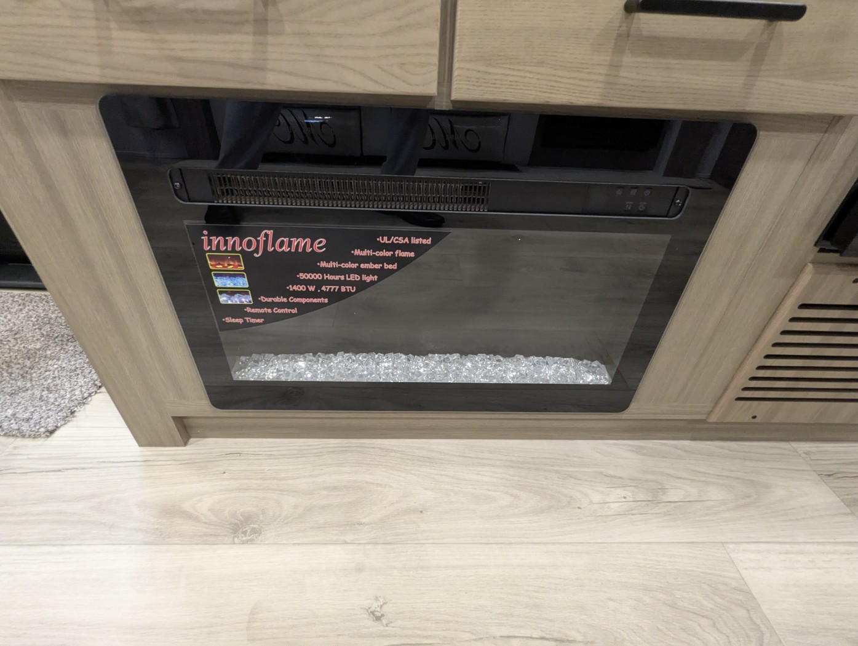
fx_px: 397
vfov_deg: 78.2
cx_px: 429
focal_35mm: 16
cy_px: 323
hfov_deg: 94.4
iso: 504
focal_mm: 2.35
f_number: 2.2
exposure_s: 1/42.2
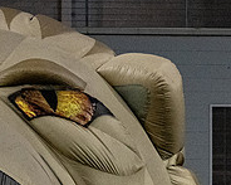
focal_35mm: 398
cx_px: 1
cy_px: 330
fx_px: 2720
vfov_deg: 3.9
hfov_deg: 4.9
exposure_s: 1/1250
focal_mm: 88
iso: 6400
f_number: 4
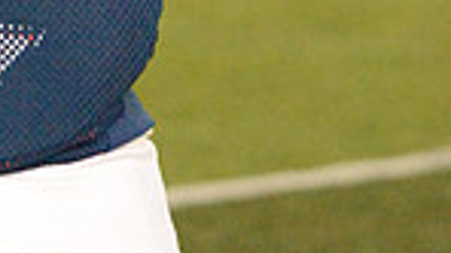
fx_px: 6322
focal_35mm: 529
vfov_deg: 2.3
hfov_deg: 4.1
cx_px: -125
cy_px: -506
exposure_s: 1/320
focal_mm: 86
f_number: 4.5
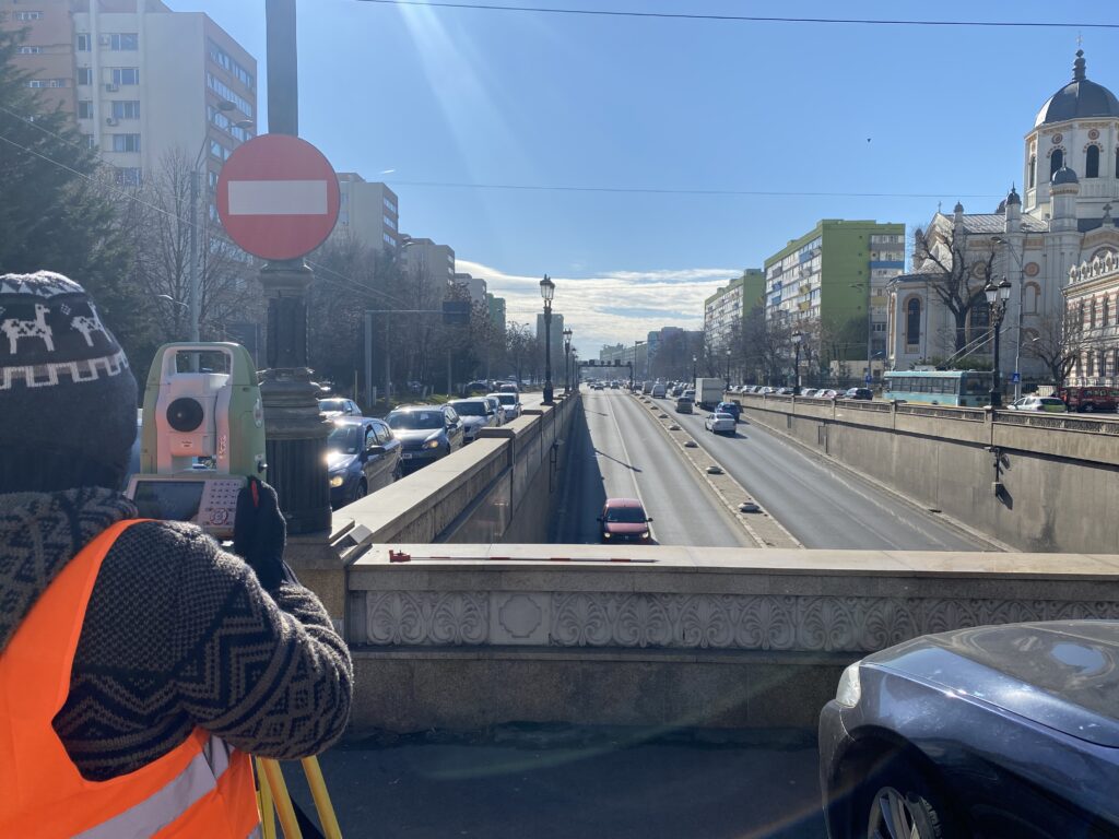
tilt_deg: -1.8
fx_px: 840
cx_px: 560
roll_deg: -1.2
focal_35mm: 26
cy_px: 420
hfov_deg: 67.3
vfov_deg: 53.1
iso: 32
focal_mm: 4.25
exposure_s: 1/4608
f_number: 1.8
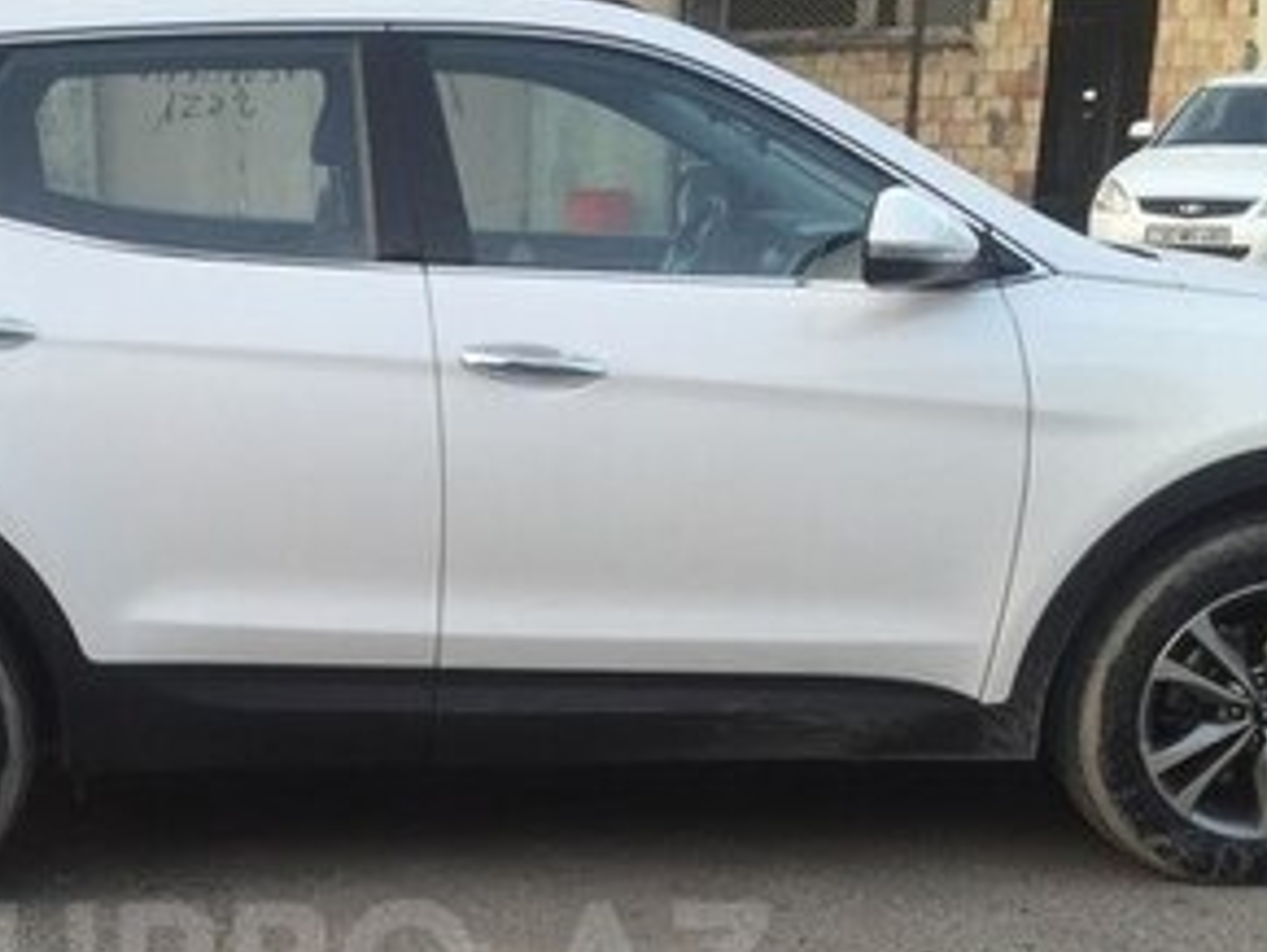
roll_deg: +1.5
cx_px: 323
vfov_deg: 21.5
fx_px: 2418
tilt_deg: -14.2
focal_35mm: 66
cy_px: 967
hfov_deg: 28.9
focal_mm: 4.15
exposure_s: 1/100
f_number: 2.2
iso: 50
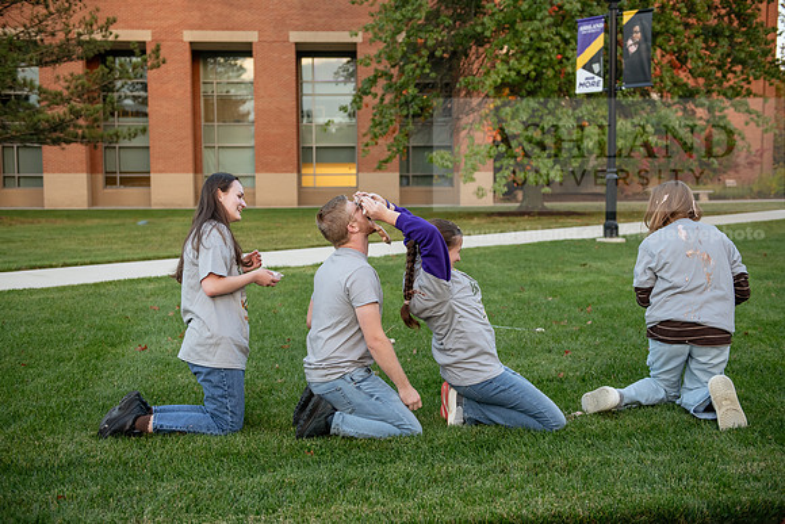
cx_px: 392
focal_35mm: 48
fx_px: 1047
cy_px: 262
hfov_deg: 41.1
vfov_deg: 28.1
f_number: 3.2
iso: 800
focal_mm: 48
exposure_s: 1/320
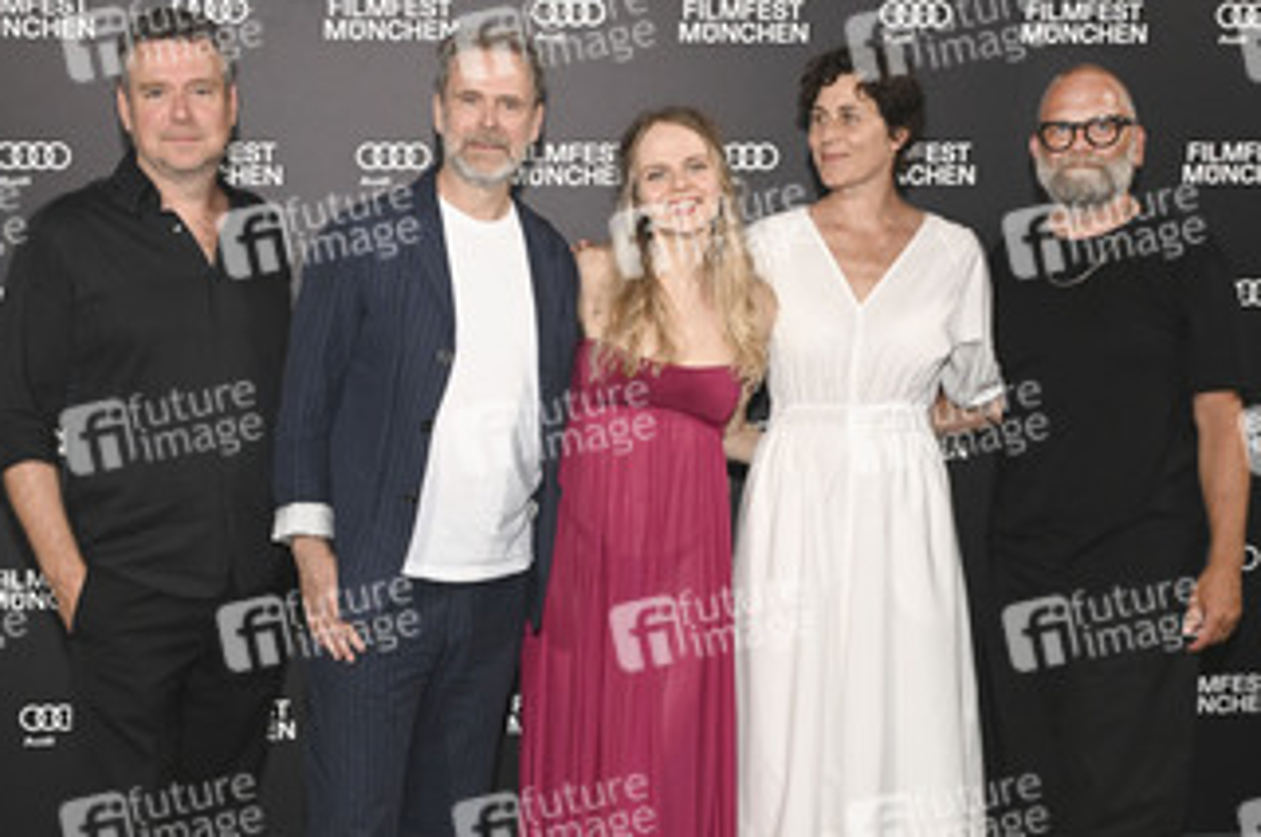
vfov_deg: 29.2
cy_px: 527
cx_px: 607
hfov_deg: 43.0
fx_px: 1598
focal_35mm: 46
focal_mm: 32.5
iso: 2000
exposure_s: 1/200
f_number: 5.6
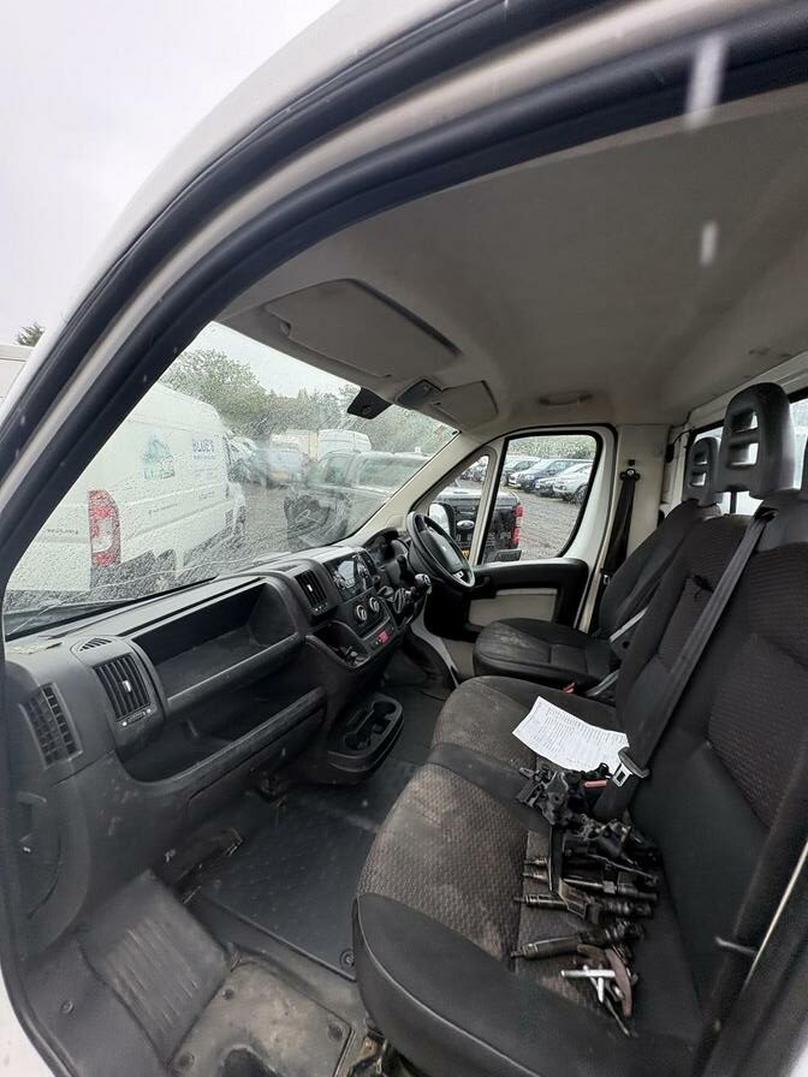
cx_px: 404
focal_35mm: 14
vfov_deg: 102.1
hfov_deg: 85.7
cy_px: 538
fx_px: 436
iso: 80
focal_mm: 2.22
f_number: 2.2
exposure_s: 1/132
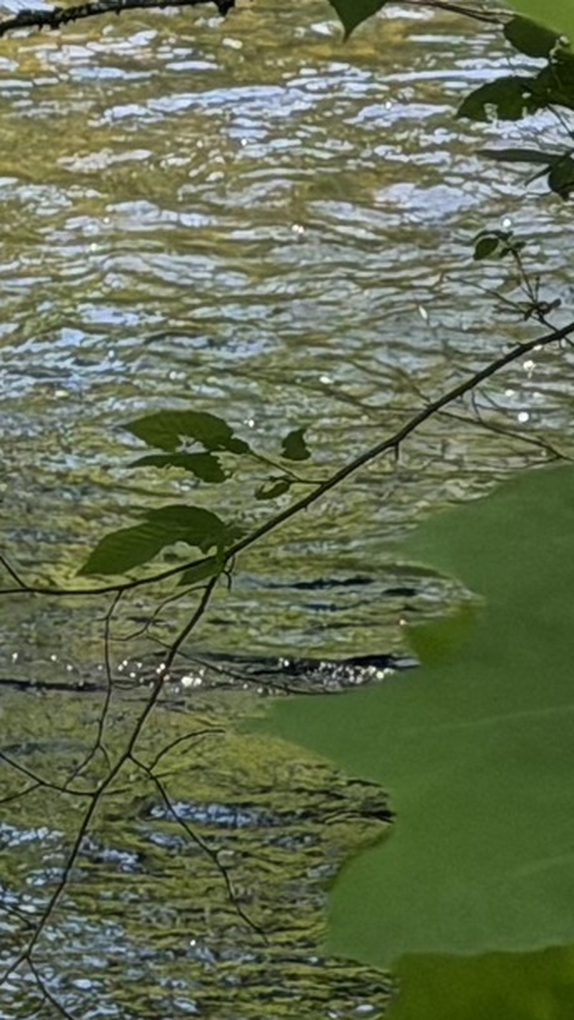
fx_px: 7111
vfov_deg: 8.2
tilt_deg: -13.2
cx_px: -1523
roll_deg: +1.9
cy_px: 2
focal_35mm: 263
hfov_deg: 4.3
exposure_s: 1/509
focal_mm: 6.76
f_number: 1.78
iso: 64
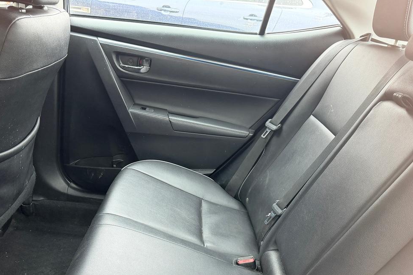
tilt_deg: -26.4
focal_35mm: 33
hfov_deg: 57.2
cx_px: 210
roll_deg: -6.0
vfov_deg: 39.0
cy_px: 204
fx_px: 378
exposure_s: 1/97
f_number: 1.78
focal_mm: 6.76
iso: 200
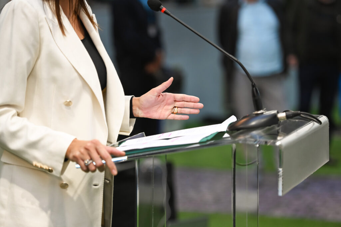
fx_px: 1231
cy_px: 114
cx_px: 170
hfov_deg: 15.8
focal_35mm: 130
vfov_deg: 10.6
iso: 1000
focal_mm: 130
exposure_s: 1/800
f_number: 2.8
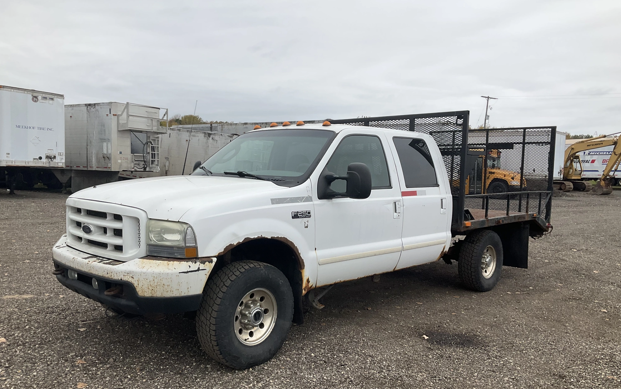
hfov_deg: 61.2
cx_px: 309
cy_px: 216
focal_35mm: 31
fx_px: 525
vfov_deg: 40.6
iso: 25
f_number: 1.8
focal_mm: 3
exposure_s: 1/691
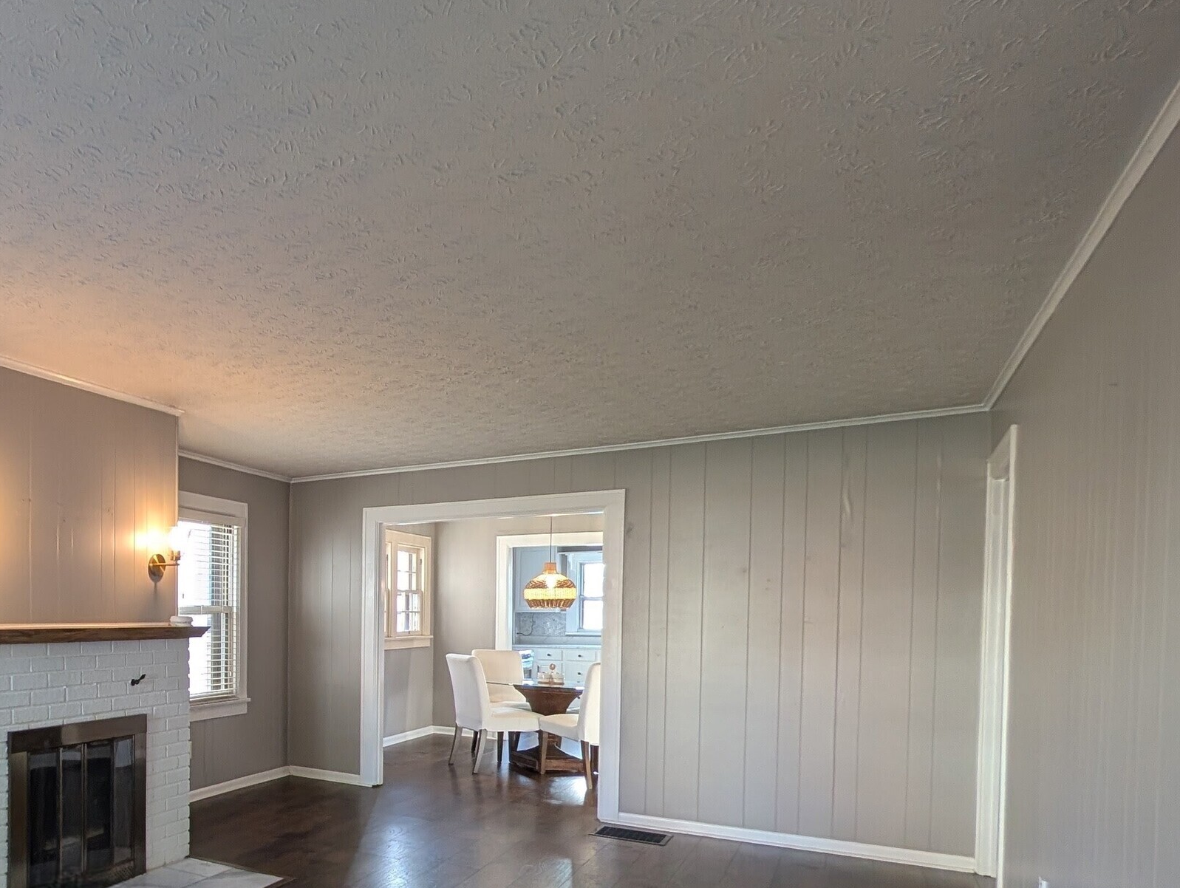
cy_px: 635
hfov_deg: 62.3
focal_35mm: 23
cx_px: 123
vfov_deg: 56.8
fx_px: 785
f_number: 1.7
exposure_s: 1/30
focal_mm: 2.02
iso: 69
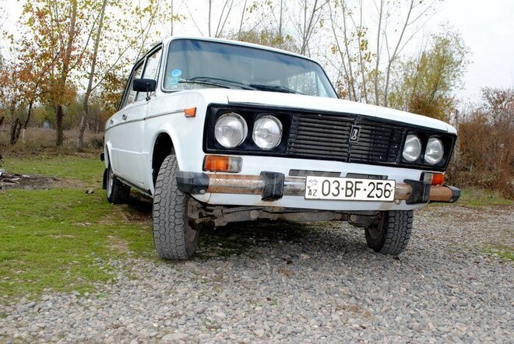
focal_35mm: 33
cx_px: 257
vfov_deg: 40.1
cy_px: 172
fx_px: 472
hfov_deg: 57.2
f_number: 9
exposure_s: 1/125
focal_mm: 22
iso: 200
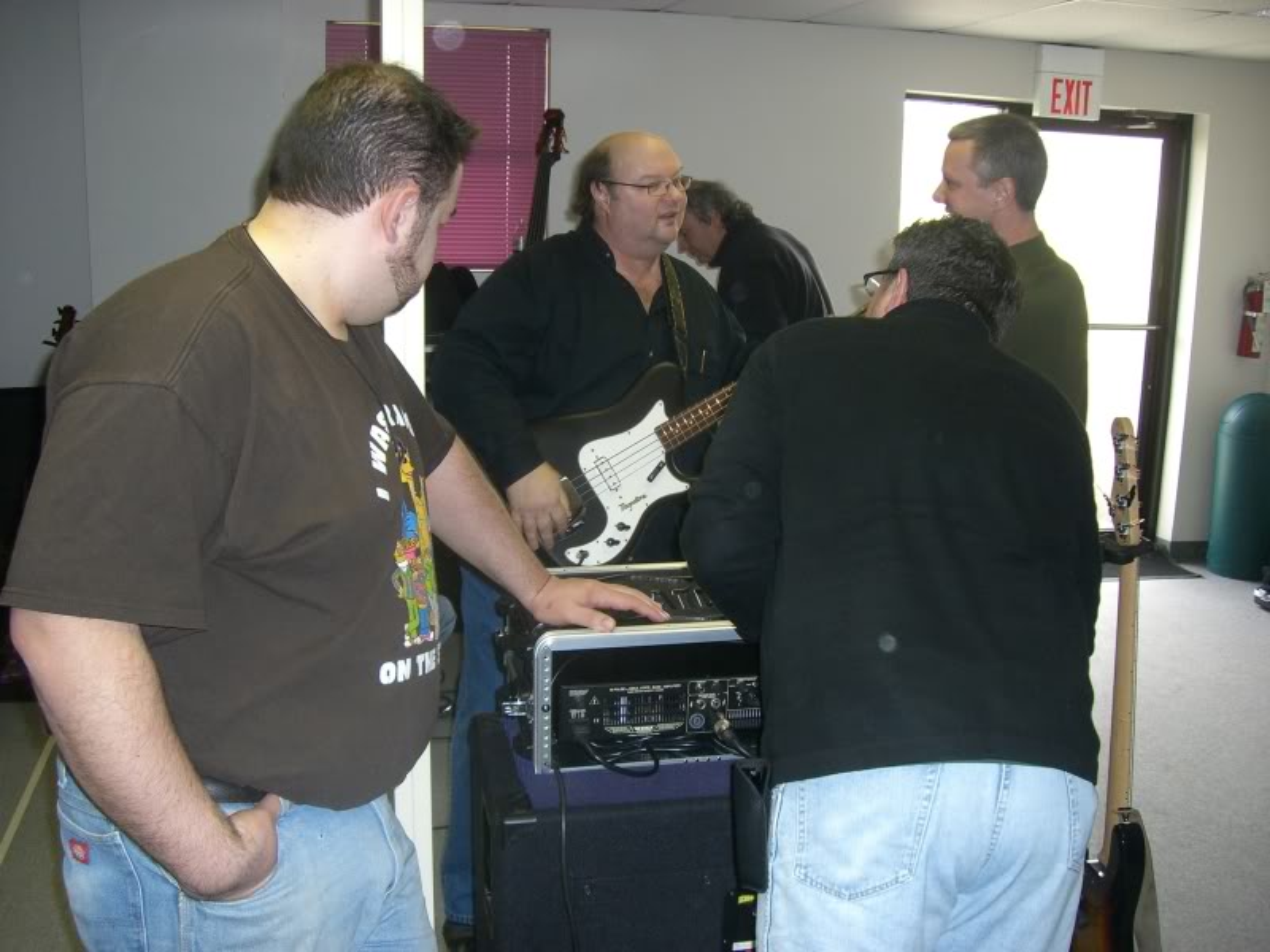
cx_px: 635
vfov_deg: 37.7
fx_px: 1394
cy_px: 476
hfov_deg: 49.0
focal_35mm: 38
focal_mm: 6.2
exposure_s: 1/60
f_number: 2.7
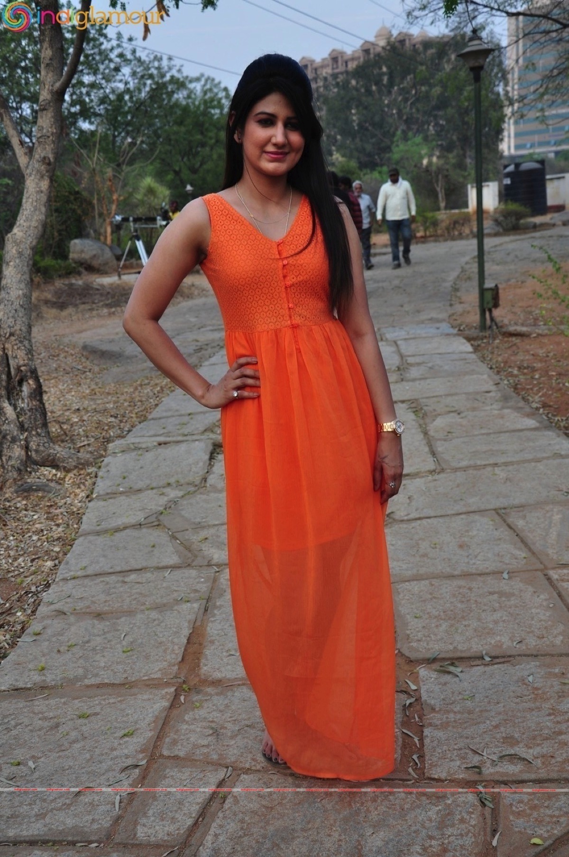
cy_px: 428
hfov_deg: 31.8
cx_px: 284
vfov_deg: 46.4
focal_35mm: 42
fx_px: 998
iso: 200
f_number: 4
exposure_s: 1/80
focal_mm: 28
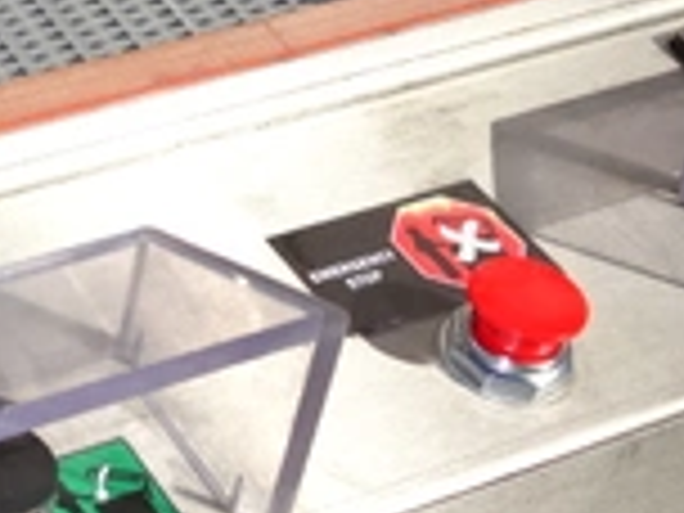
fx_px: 1976
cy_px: -22
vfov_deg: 14.5
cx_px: -162
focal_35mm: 100
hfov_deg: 18.5
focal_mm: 6.56
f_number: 4
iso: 80
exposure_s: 1/1000
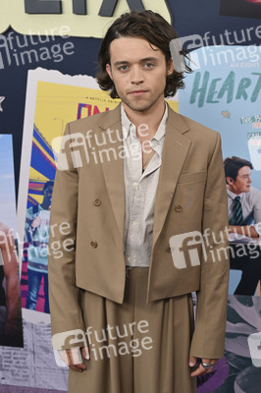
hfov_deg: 19.2
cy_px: 196
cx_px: 130
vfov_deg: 28.5
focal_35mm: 71
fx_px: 773
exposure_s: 1/250
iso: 800
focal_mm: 71
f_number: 6.3
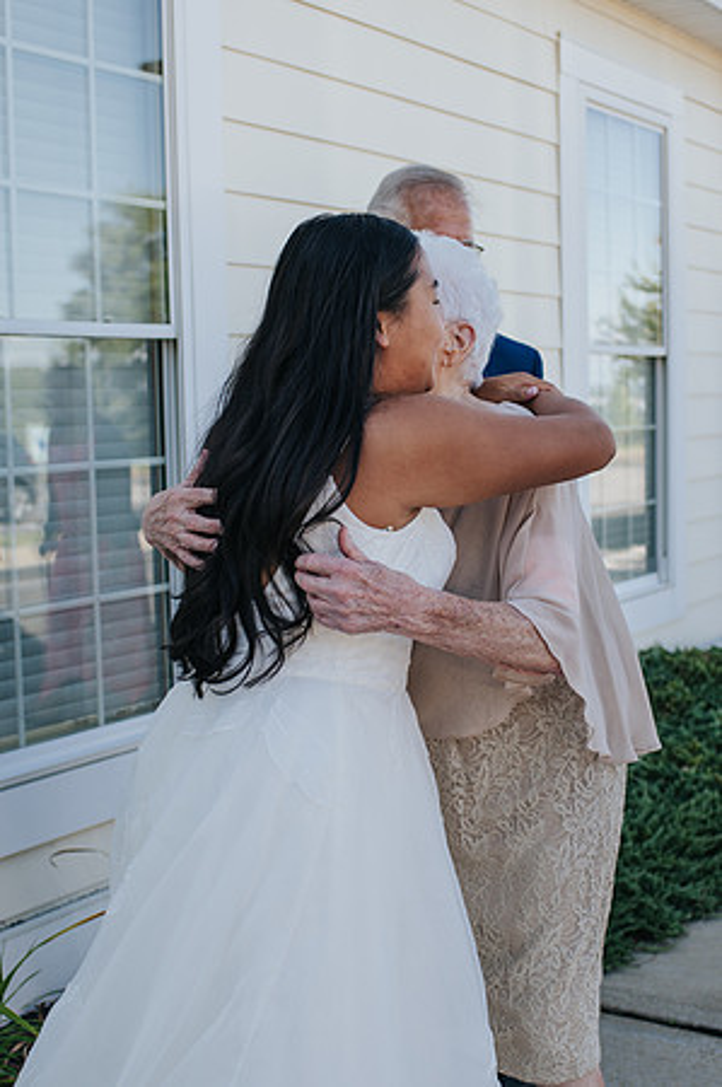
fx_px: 1585
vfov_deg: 37.8
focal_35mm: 53
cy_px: 544
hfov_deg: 25.7
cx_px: 361
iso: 160
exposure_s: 1/400
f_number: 3.5
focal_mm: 35
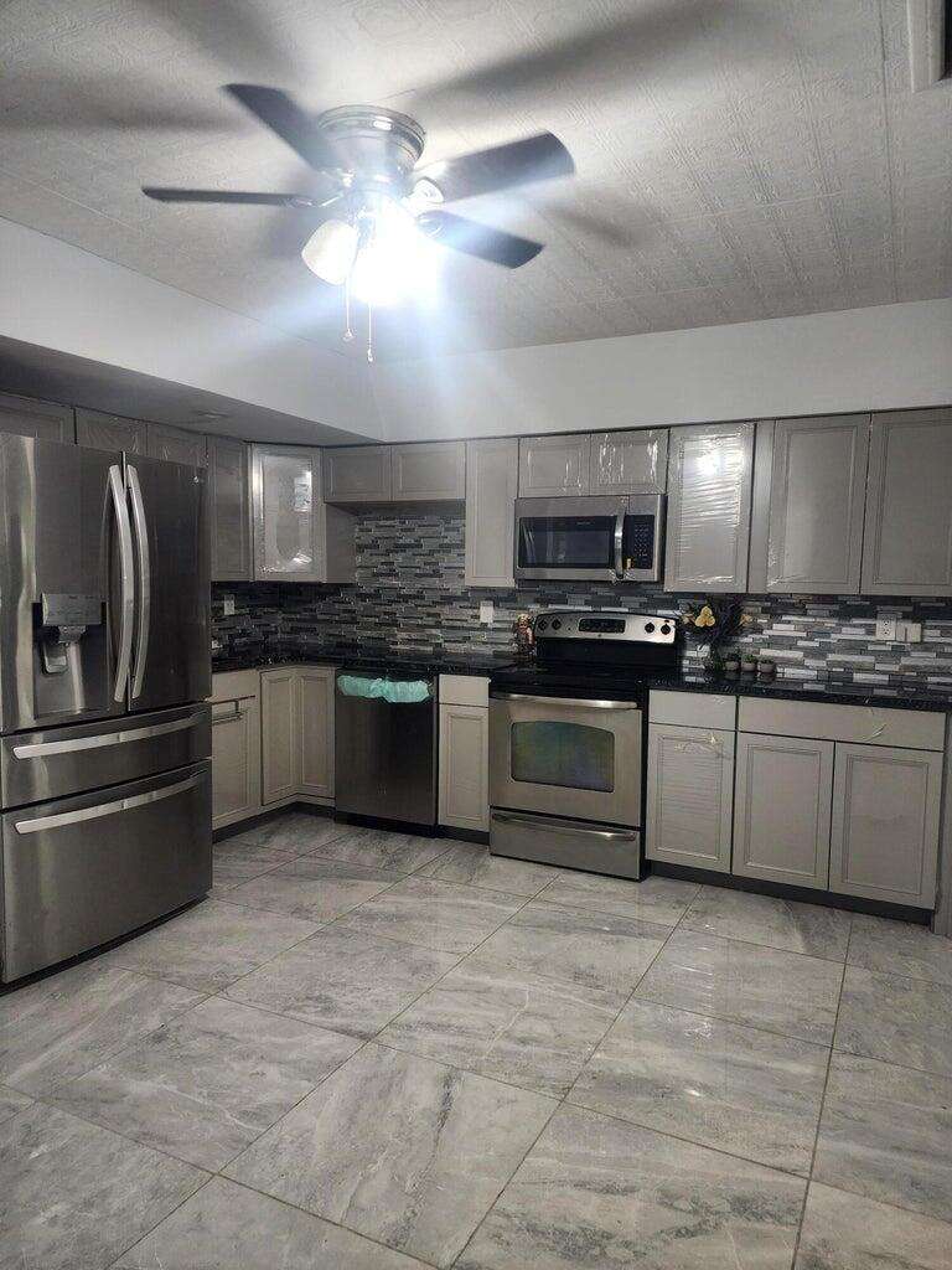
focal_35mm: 23
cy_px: 635
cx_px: 476
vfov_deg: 73.9
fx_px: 843
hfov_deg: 58.9
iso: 250
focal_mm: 6.4
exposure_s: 1/120
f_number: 1.8
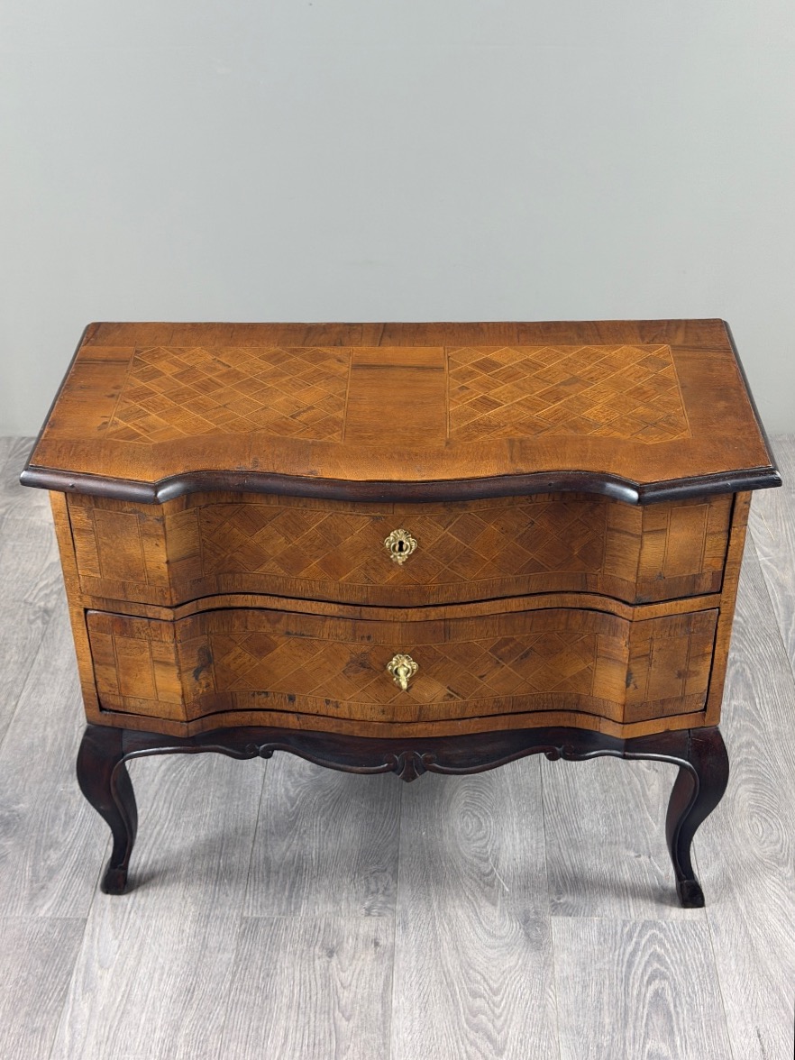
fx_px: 1470
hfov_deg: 30.3
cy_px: 530
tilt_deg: -33.1
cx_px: 398
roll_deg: +1.3
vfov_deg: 39.7
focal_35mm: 48
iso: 160
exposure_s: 1/50
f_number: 1.78
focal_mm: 6.76
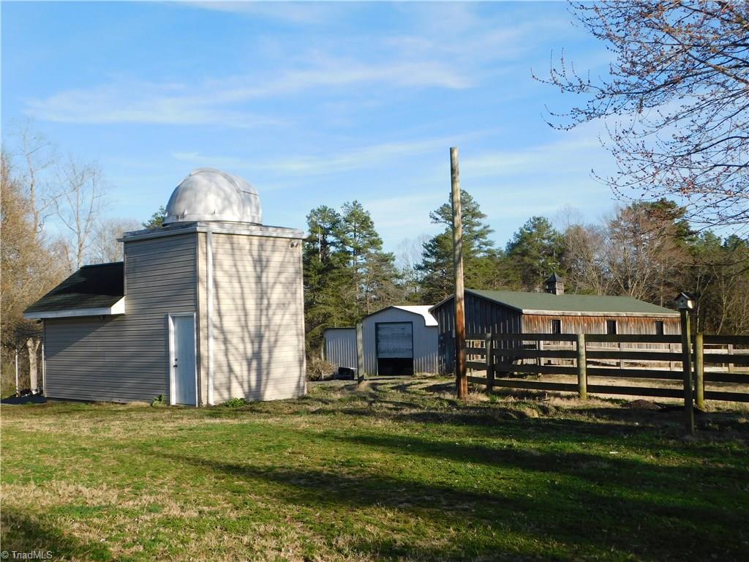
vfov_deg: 36.0
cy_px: 281
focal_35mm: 40
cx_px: 374
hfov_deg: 46.8
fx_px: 865
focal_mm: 7.1
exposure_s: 1/800
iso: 125
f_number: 3.6
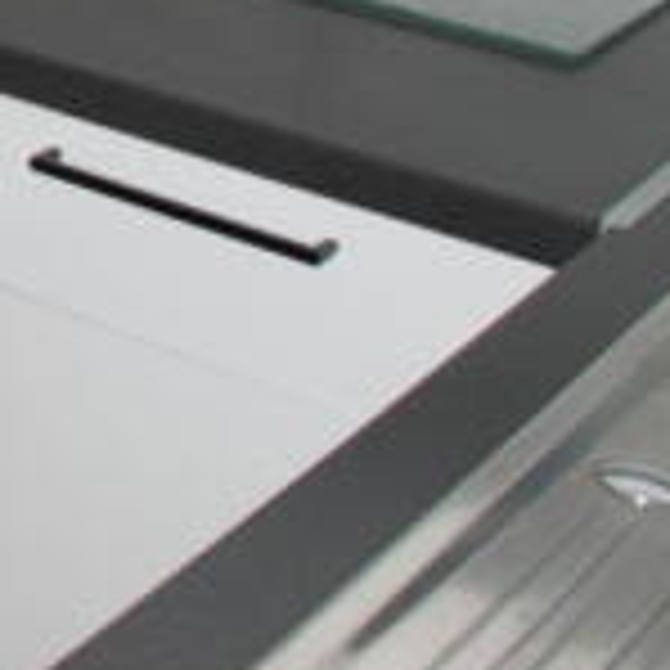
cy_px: -295
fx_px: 2212
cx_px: -474
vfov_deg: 16.0
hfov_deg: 15.3
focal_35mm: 101
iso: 100
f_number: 5.6
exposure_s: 1/60
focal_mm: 18
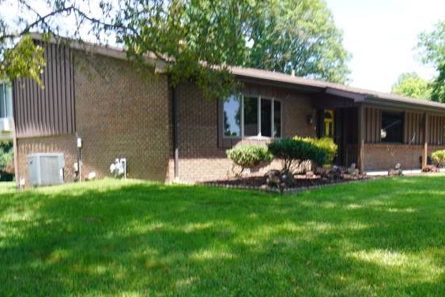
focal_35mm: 41
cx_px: 235
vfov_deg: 32.3
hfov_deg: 47.5
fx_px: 506
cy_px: 209
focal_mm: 15
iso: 100
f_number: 5
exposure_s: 1/100
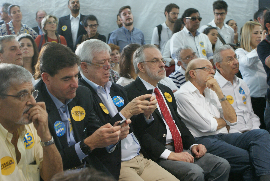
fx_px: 507
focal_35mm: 68
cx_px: 135
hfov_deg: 29.8
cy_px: 90
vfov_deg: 20.2
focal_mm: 45
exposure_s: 1/10
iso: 400
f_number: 5.6
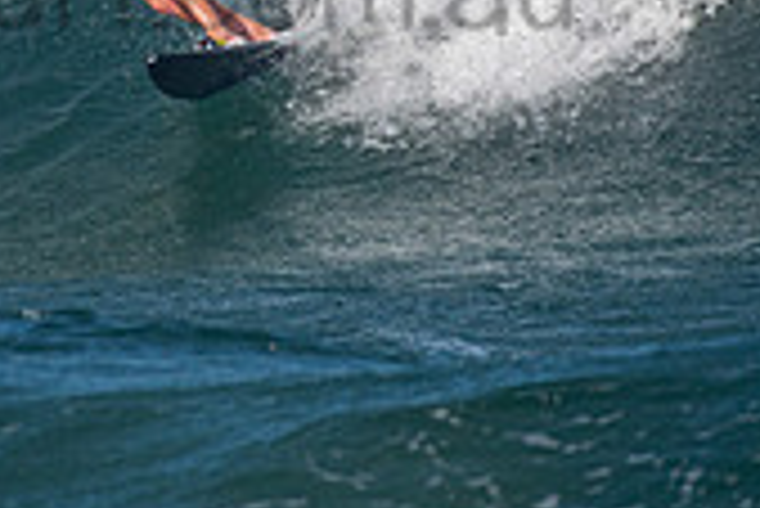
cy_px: -74
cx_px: 99
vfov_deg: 0.8
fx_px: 36151
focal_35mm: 1711
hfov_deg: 1.2
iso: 280
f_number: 5.6
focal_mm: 500
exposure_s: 1/4000
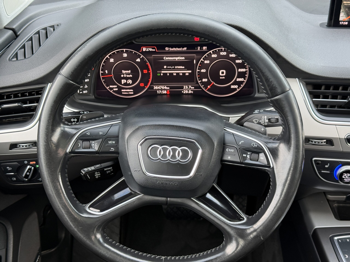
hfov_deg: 39.7
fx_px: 485
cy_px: 131
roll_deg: +0.7
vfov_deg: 30.3
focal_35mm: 48
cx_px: 175
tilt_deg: -29.9
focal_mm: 6.76
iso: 100
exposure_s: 1/77
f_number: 1.78
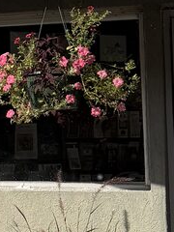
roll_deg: +0.3
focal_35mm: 160
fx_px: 1072
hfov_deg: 8.2
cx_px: -298
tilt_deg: +3.2
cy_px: 83
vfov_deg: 12.3
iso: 80
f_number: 1.78
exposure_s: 1/6173
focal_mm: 6.76
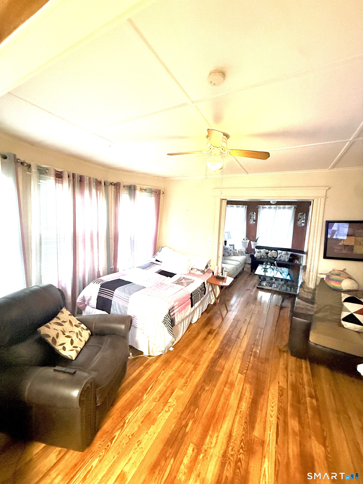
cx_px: 182
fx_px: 196
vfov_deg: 102.1
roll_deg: -3.6
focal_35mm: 14
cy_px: 242
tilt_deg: -5.4
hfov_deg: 85.7
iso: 400
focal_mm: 2.22
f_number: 2.2
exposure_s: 1/60
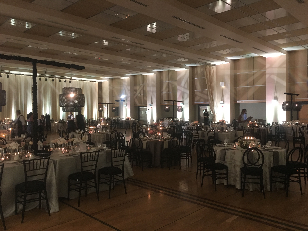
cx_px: 154
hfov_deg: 61.7
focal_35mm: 29
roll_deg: -0.4
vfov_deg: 48.2
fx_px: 258
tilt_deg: +0.0
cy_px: 116
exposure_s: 1/8
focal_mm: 4.15
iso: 80
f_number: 2.2
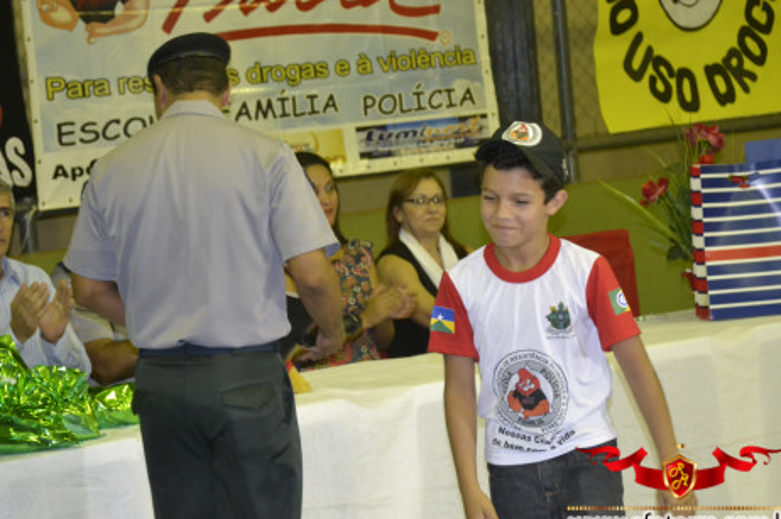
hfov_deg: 15.8
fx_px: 2817
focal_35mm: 130
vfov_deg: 10.5
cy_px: 278
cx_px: 390
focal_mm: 80
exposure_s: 1/60
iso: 3200
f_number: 5.6
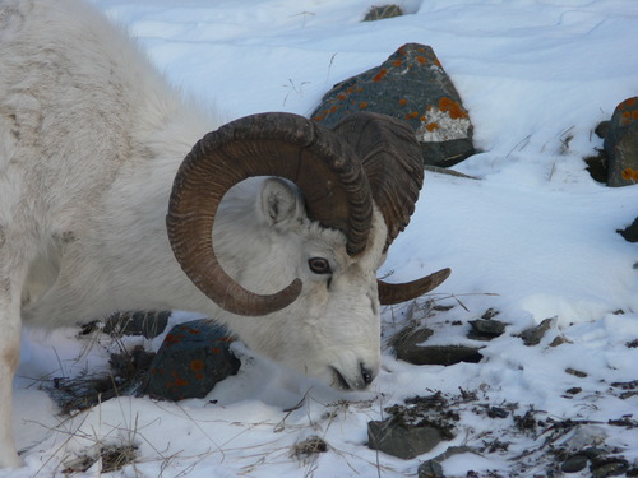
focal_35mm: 420
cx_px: 319
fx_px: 7741
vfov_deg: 3.5
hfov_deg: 4.7
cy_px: 239
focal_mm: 88.8
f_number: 4
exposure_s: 1/125
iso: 80
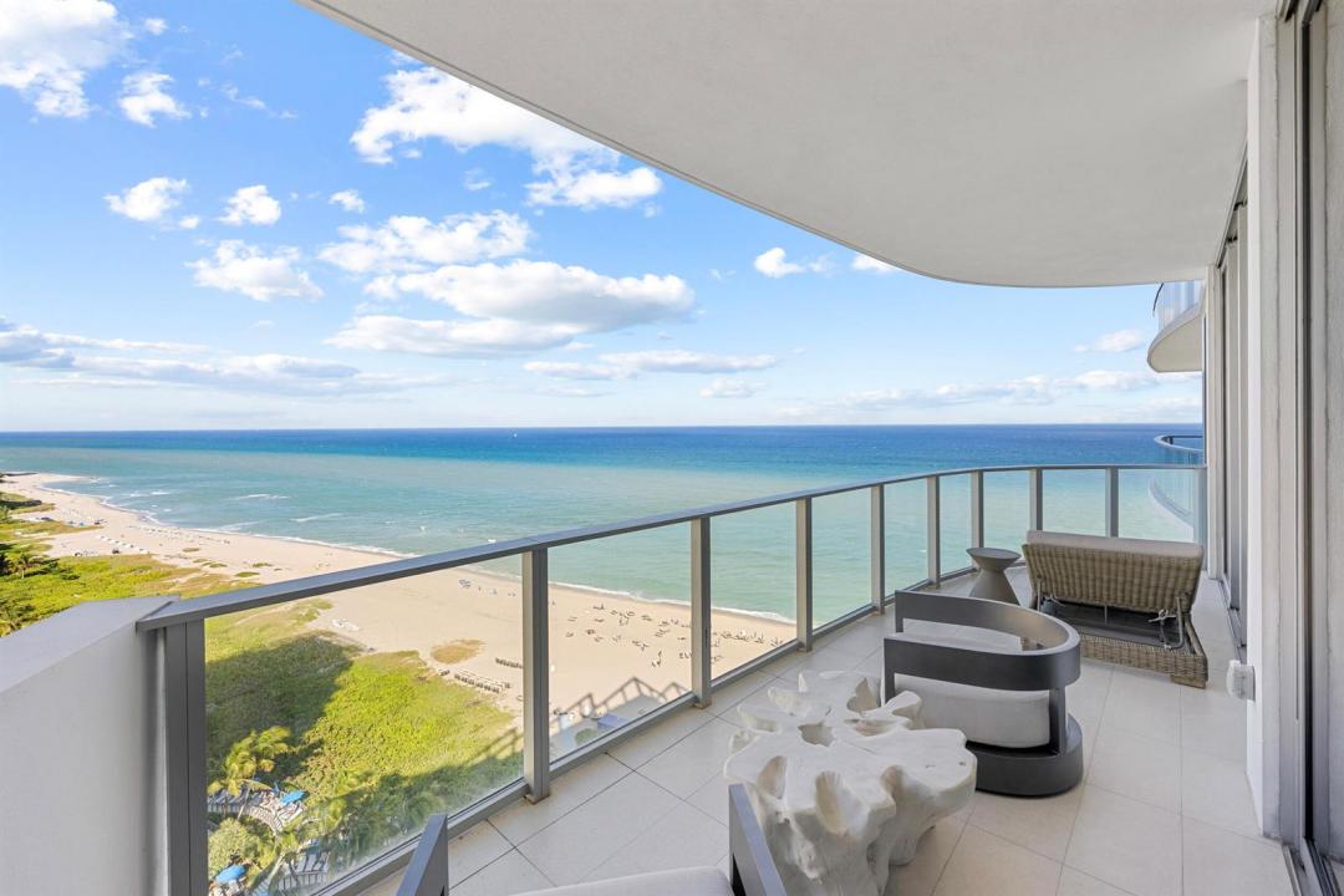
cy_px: 448
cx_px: 672
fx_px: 523
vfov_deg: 81.2
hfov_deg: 104.3
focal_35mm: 14
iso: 125
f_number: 8
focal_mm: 14
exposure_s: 1/80
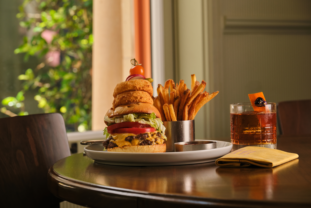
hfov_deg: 15.6
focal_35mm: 131
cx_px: 156
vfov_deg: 10.5
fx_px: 1132
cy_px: 104
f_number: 5.6
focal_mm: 87.1
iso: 640
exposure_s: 1/250
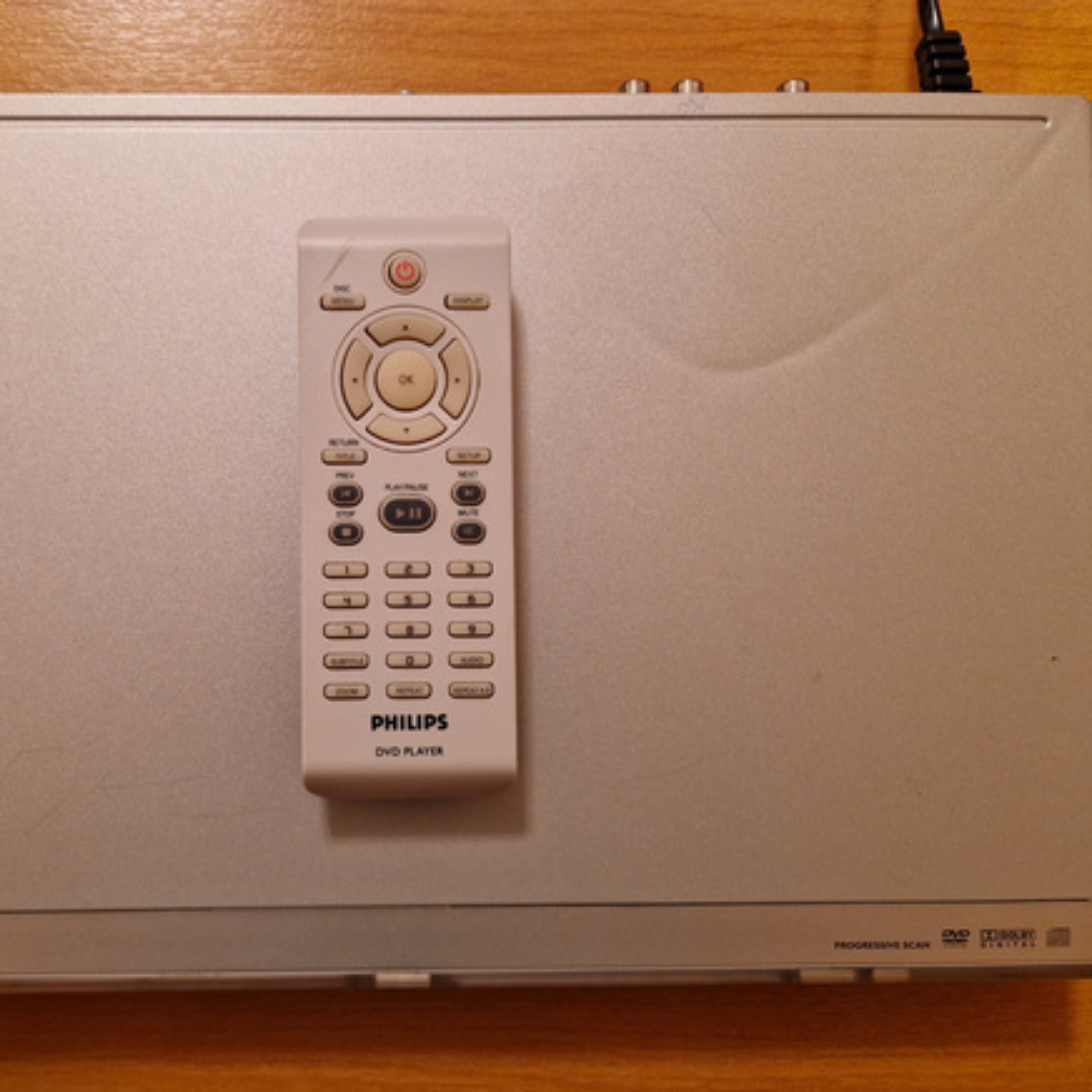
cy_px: 559
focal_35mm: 28
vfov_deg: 57.3
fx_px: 999
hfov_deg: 56.6
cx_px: 406
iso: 640
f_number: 1.8
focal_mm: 5.4
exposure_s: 1/50
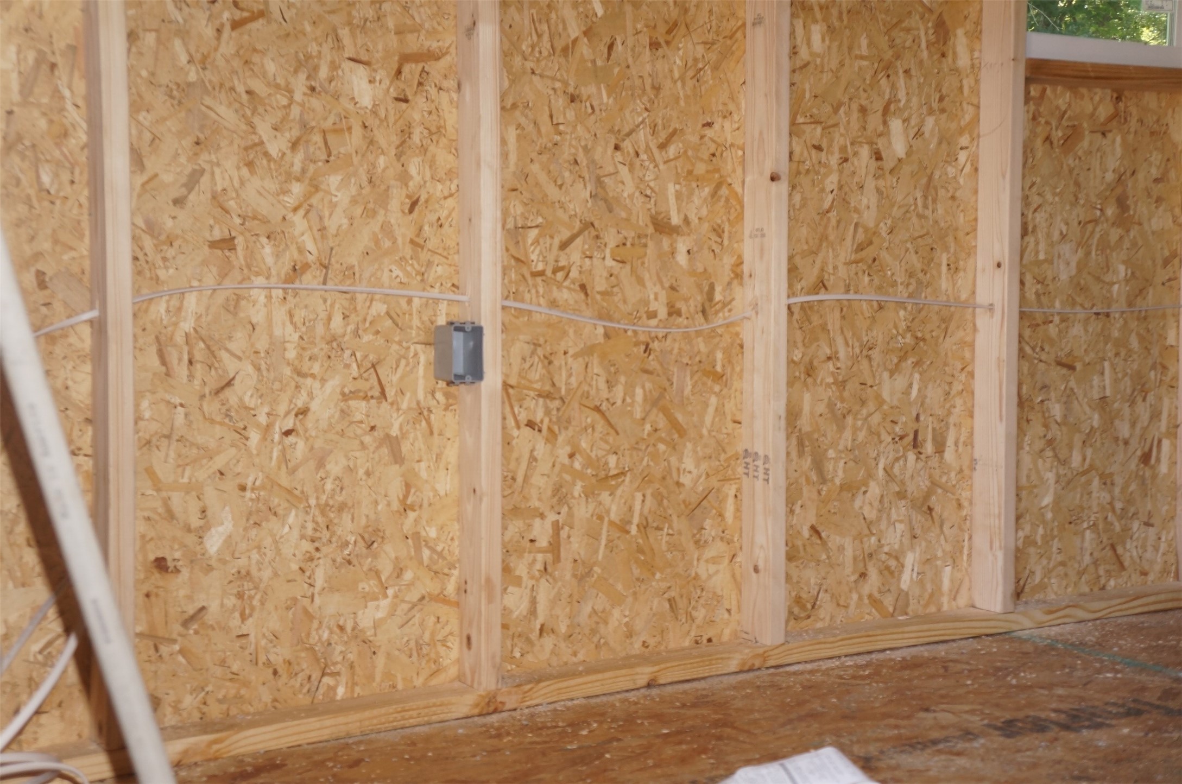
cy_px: 392
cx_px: 591
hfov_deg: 42.4
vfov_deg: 28.8
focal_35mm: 46
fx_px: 1524
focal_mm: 31
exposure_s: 1/60
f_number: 4
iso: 400
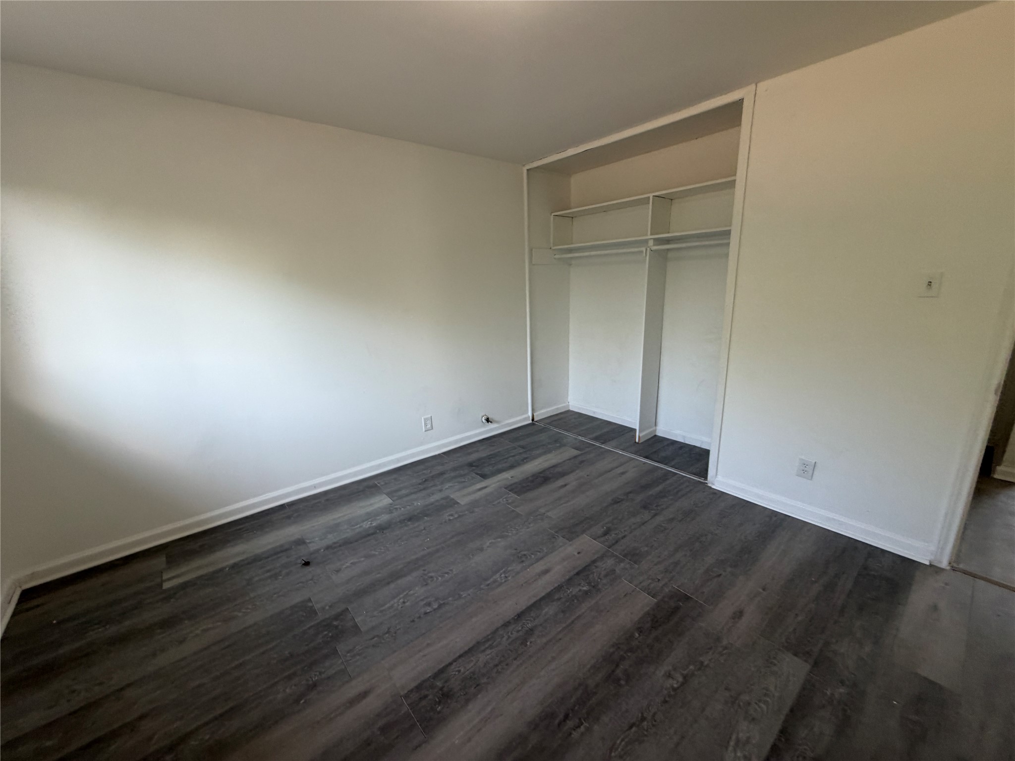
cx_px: 508
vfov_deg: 85.7
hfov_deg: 102.1
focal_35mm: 14
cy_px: 380
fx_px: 411
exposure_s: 1/120
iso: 125
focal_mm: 2.22
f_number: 2.2
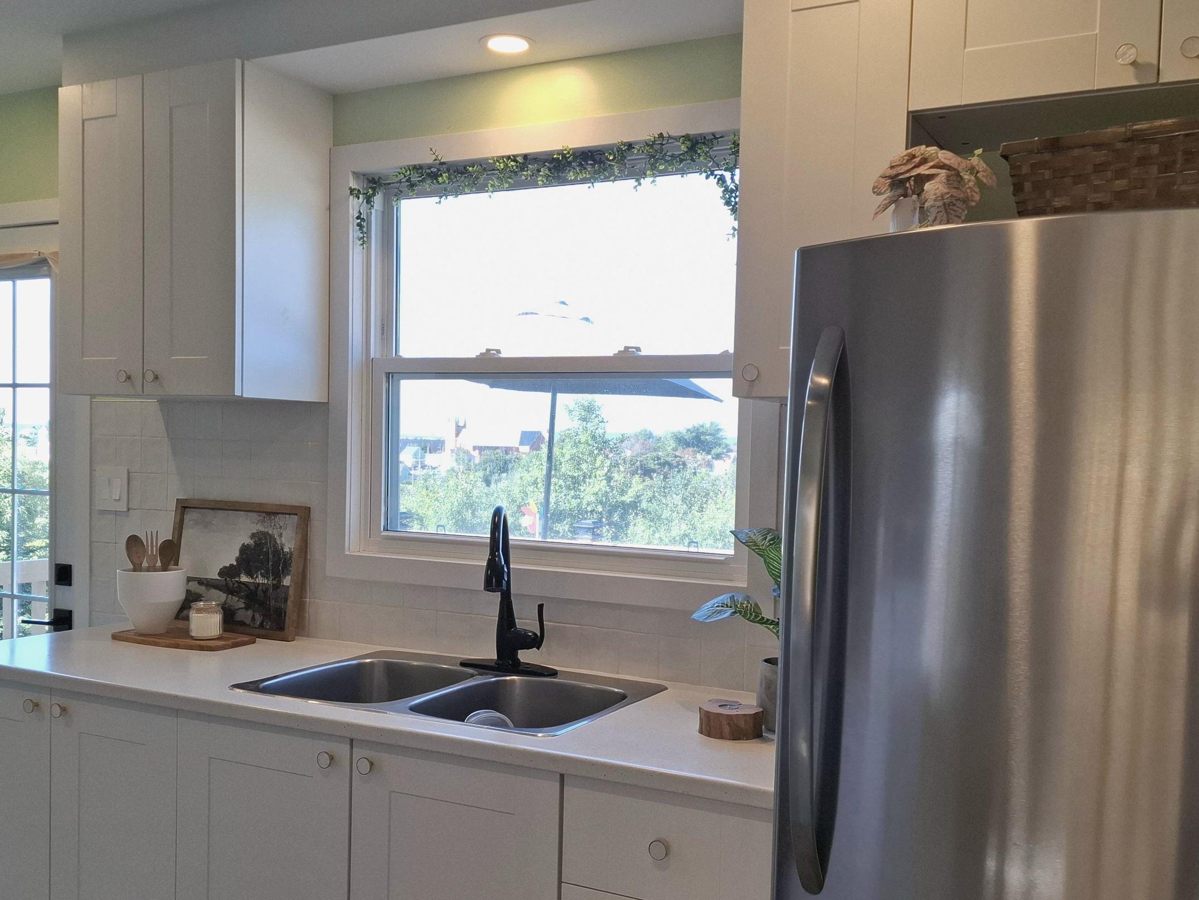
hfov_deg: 55.3
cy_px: 501
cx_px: 625
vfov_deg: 42.9
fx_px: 1143
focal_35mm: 33
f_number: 1.8
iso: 50
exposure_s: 1/169
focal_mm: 5.54
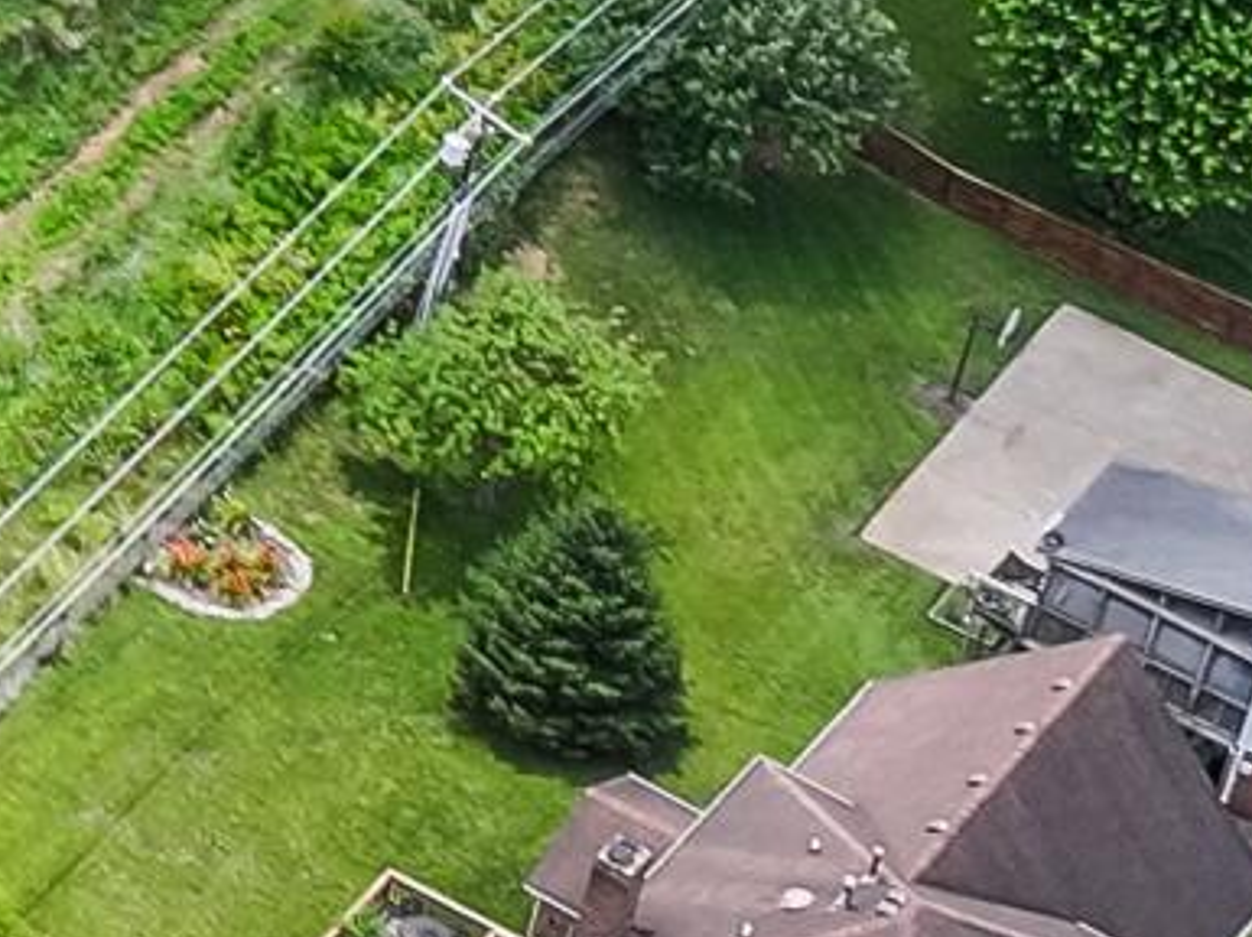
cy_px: -594
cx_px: -2146
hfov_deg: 9.1
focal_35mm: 187
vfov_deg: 7.7
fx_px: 6757
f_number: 2.8
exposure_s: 1/1000
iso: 100
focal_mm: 12.29
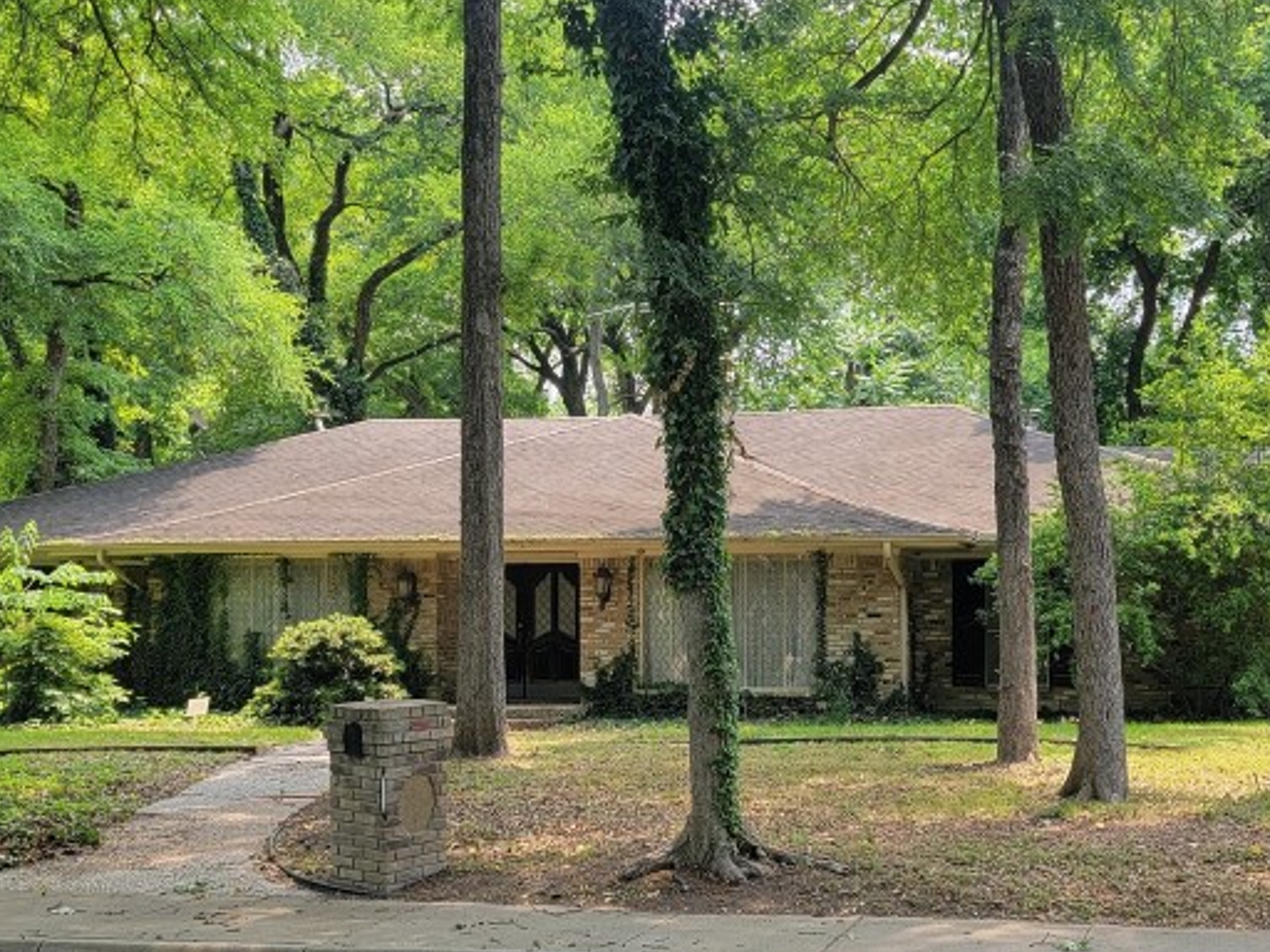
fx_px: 1761
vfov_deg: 29.9
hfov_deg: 39.3
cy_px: 672
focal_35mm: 48
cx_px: 811
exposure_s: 1/120
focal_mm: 6.7
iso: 20
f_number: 1.8
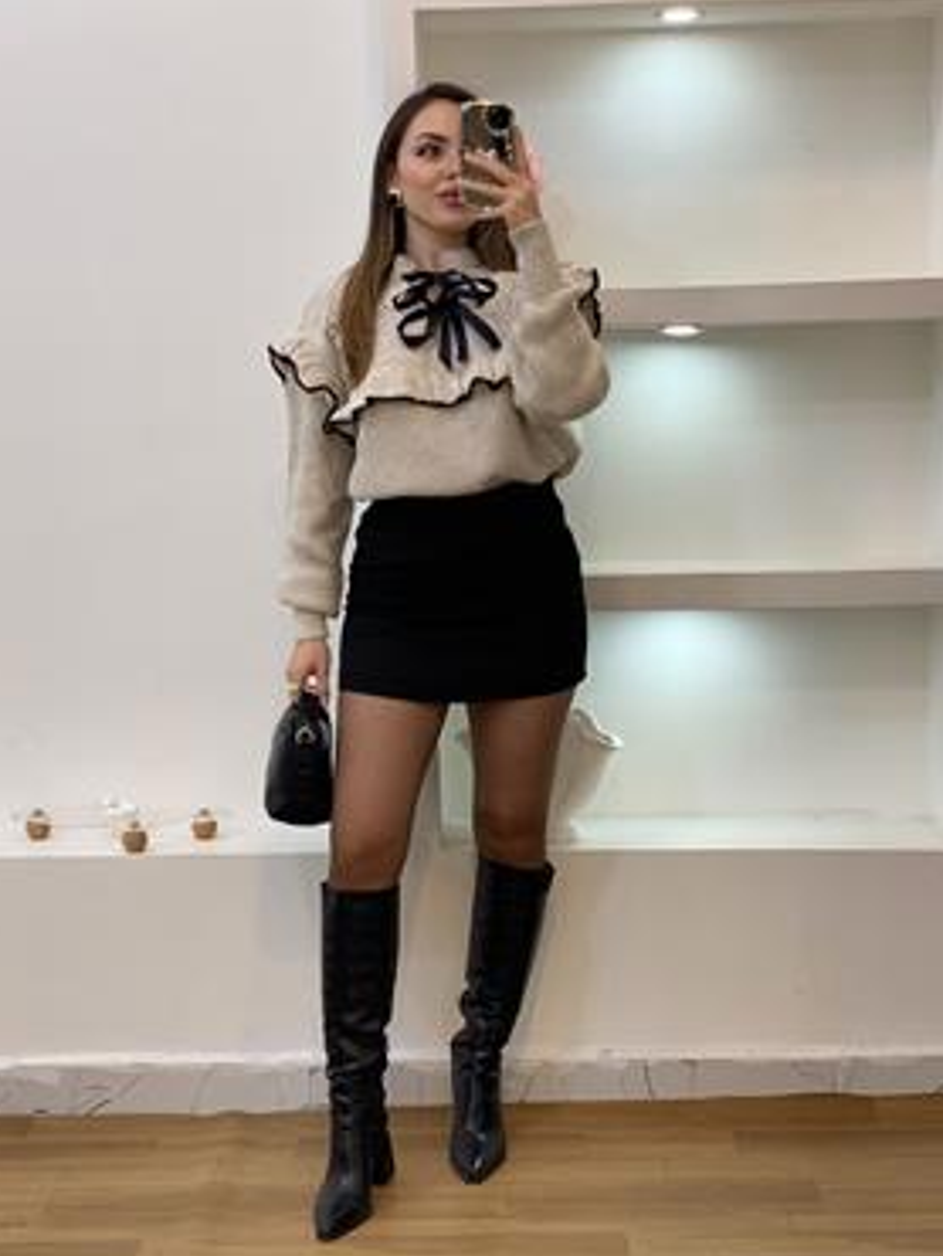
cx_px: 444
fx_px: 2104
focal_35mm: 58
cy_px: 636
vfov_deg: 33.2
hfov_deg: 25.3
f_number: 2
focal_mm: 6
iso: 80
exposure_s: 1/100
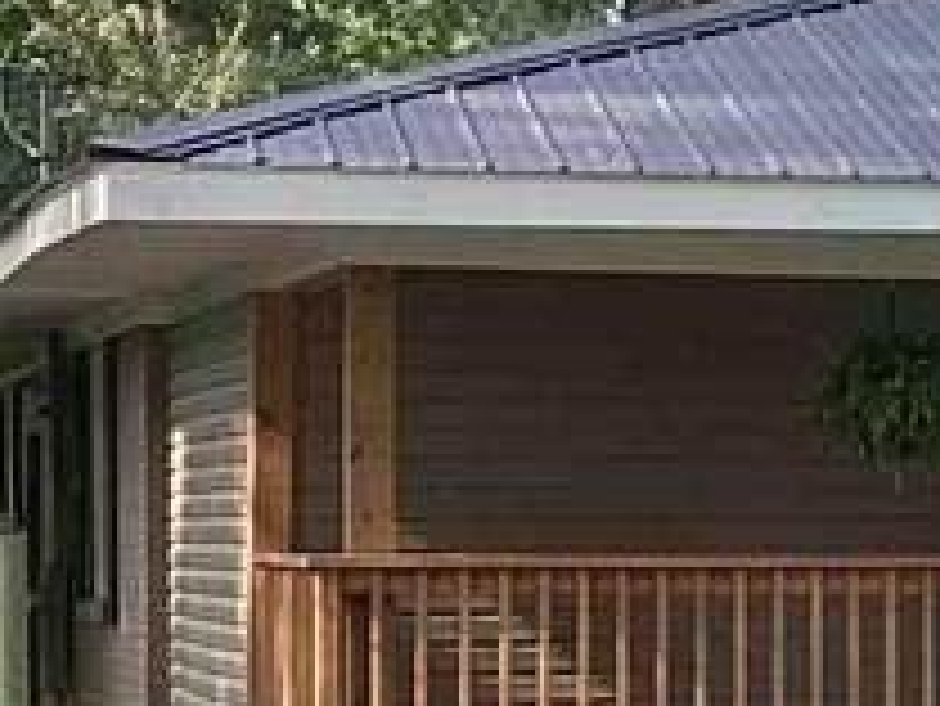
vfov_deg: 7.8
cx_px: 1938
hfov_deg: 9.6
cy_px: 616
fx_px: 5162
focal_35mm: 190
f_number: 2.4
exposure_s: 1/142
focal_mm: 3.3
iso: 25
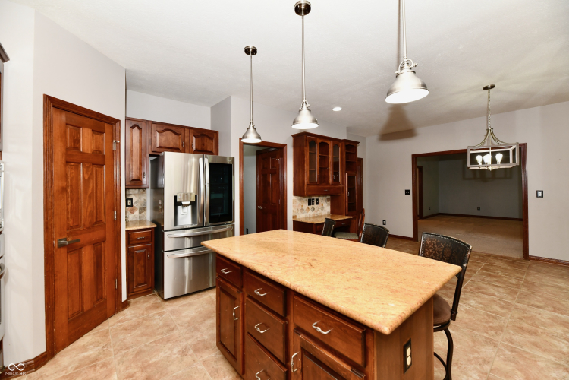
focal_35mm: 14
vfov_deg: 81.2
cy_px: 190
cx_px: 284
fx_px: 221
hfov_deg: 104.3
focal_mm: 14
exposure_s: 1/60
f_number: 6.3
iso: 640
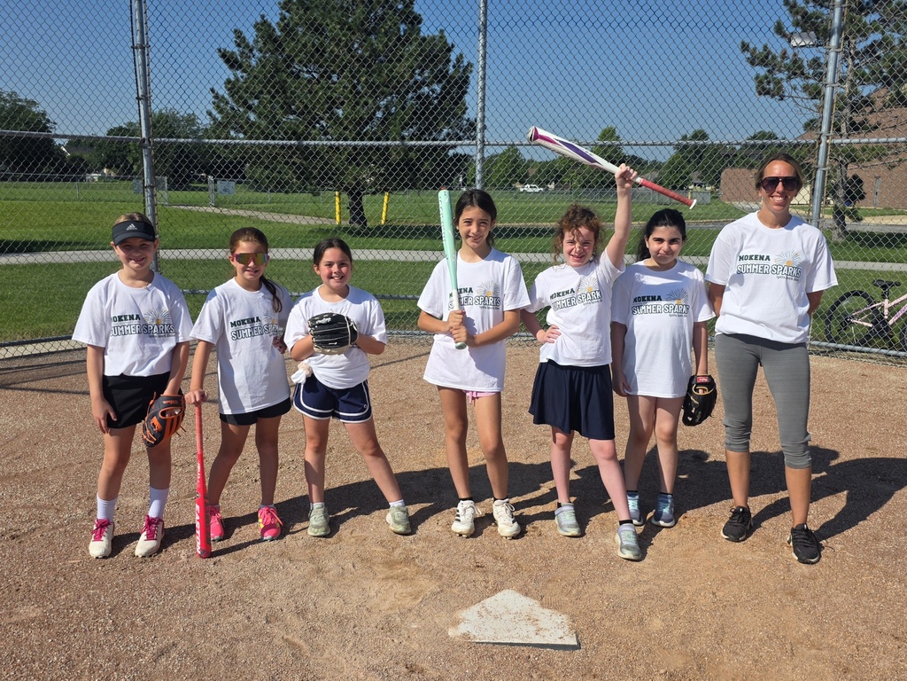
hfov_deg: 73.9
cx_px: 454
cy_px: 340
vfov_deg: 58.9
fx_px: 603
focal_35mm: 23
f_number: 1.7
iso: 80
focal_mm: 6.3
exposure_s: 1/10000
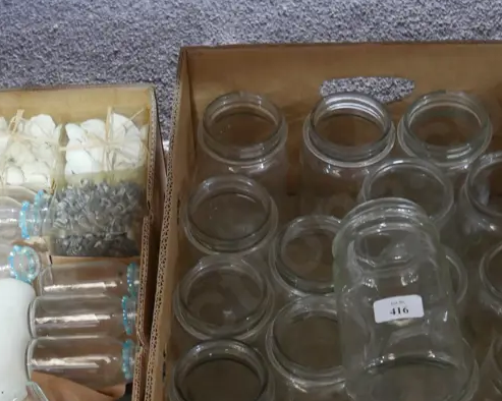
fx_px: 1025
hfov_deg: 27.4
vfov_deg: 21.8
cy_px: 341
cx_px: 176
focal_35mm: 69
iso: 2000
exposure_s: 1/60
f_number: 4
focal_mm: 17
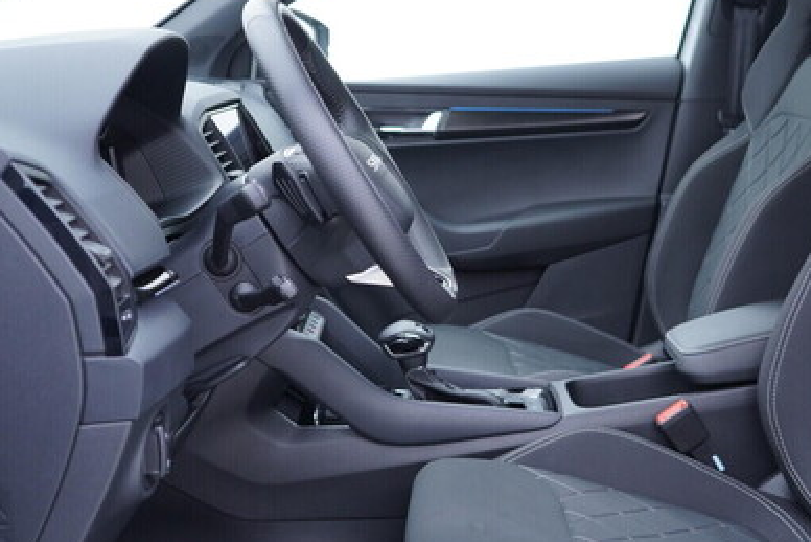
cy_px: 269
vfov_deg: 26.5
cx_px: 541
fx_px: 1149
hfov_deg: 38.4
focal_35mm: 51
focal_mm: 24
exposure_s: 1/40
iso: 250
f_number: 2.8
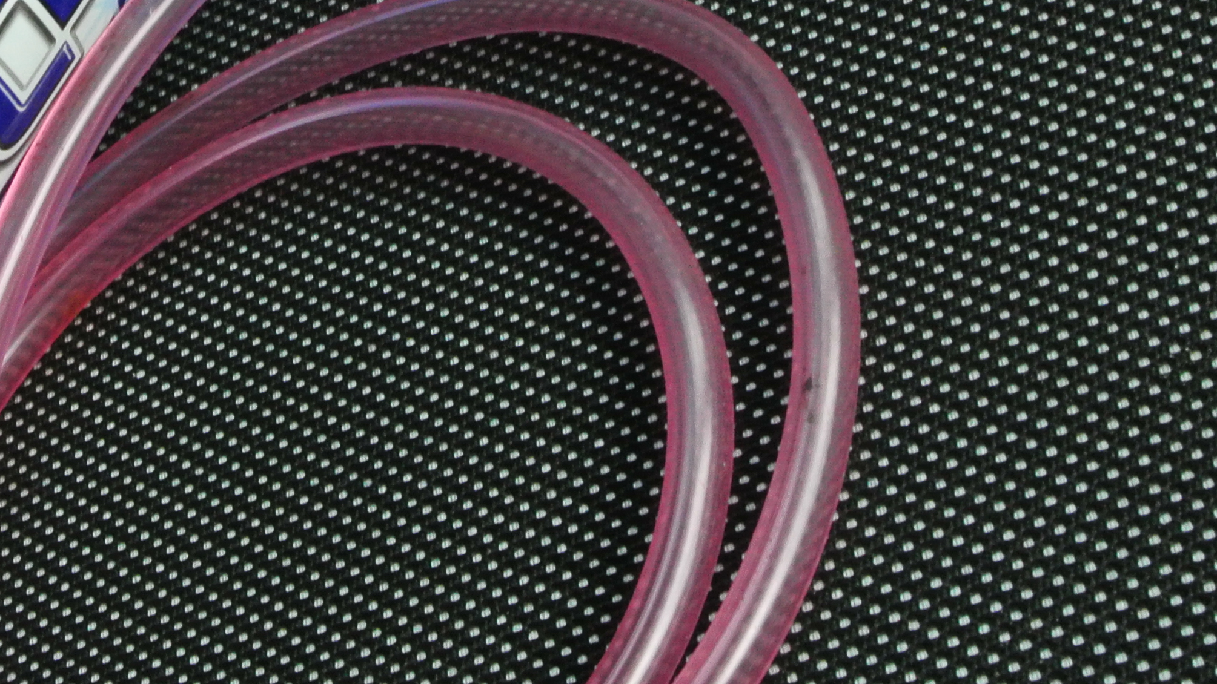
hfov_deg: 22.0
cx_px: 170
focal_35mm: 95
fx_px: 3066
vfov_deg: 12.7
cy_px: 198
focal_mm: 17.5
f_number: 16
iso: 800
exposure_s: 1/30
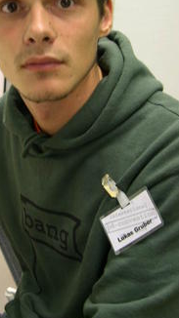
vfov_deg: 34.1
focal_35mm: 61
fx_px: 516
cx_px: 49
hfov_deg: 19.6
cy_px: 106
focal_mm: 8
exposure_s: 1/6.8
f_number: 2.8
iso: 100
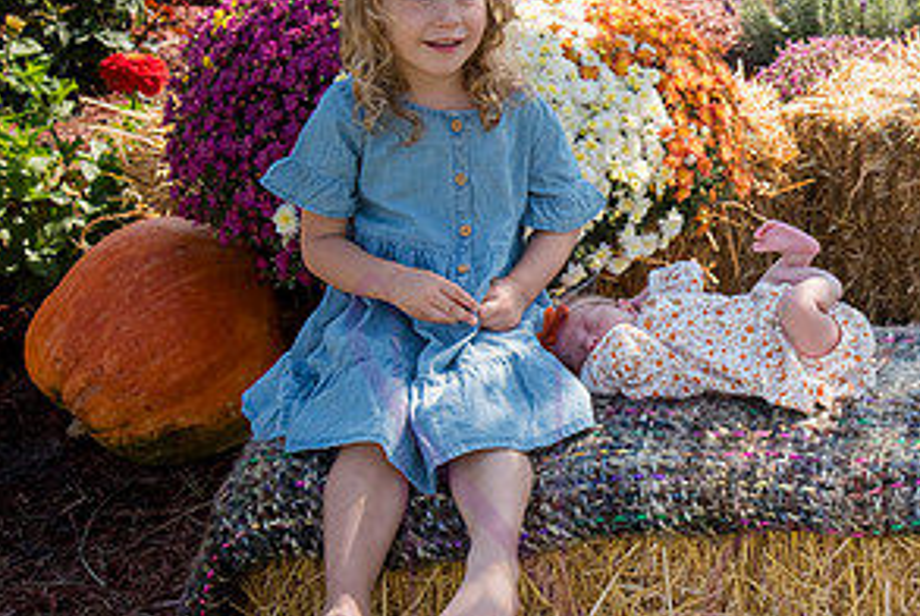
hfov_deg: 20.9
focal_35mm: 95
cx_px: 876
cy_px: 319
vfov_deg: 14.4
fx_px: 2430
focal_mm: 48
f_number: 9
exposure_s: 1/500
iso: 400
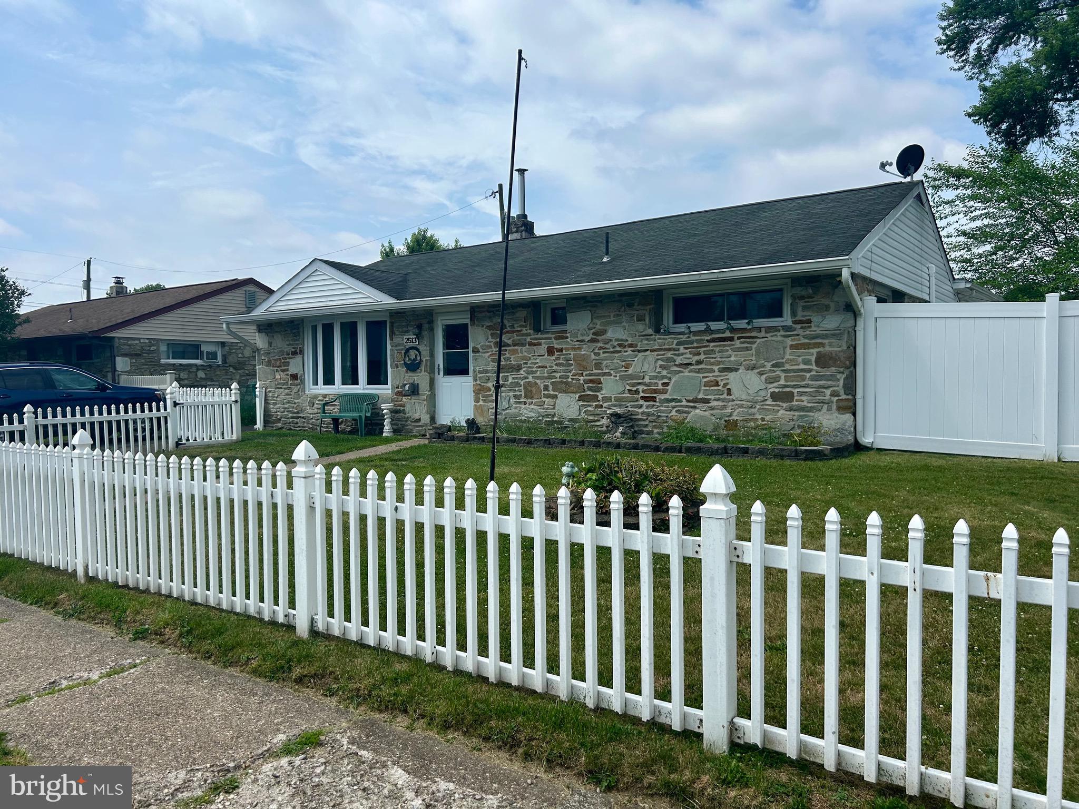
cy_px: 404
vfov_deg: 53.1
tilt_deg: -0.9
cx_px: 540
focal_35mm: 26
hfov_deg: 67.3
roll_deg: +1.3
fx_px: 810
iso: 50
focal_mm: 5.7
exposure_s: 1/5882
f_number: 1.5
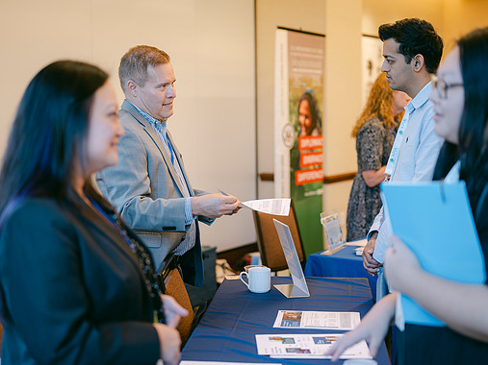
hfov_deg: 34.9
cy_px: 181
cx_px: 256
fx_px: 775
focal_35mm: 55
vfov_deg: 26.5
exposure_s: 1/125
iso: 125
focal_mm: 50
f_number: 2
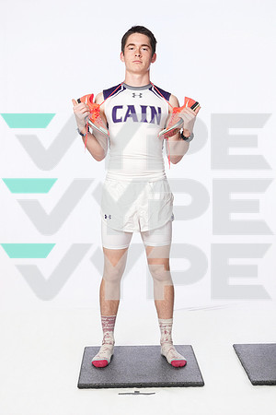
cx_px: 138
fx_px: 644
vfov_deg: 35.6
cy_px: 208
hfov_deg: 24.2
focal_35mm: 56
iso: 800
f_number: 8
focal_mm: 56
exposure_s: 1/200
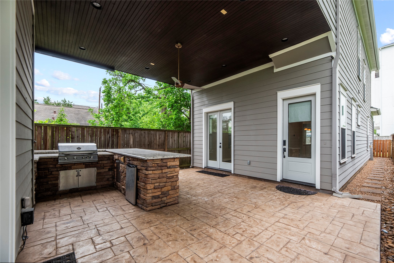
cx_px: 197
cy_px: 132
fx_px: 153
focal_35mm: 14
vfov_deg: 81.2
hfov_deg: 104.2
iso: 500
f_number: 8
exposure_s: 1/100
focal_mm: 14
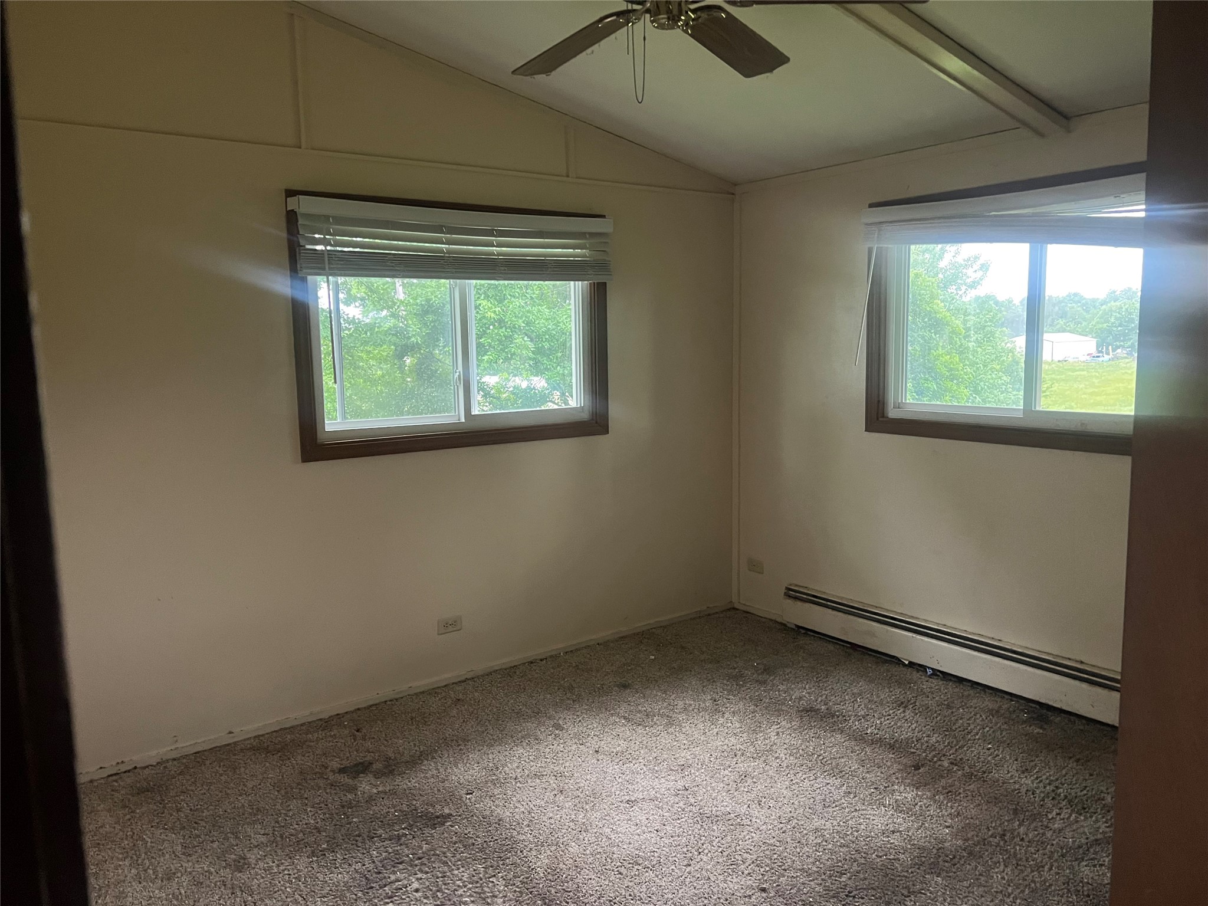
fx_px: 907
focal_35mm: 26
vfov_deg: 53.1
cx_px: 604
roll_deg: +2.1
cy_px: 453
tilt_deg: -7.0
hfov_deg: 67.3
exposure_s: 1/40
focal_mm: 5.7
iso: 500
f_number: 1.5
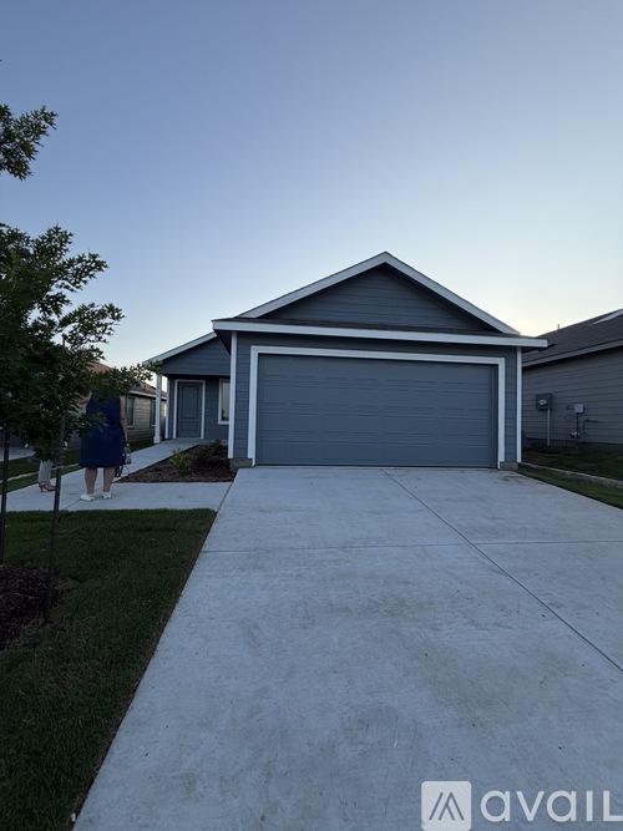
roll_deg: +1.1
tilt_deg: +6.5
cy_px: 416
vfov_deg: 102.1
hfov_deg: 85.7
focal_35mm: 14
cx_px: 312
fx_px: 336
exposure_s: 1/602
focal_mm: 2.22
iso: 40
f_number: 2.2
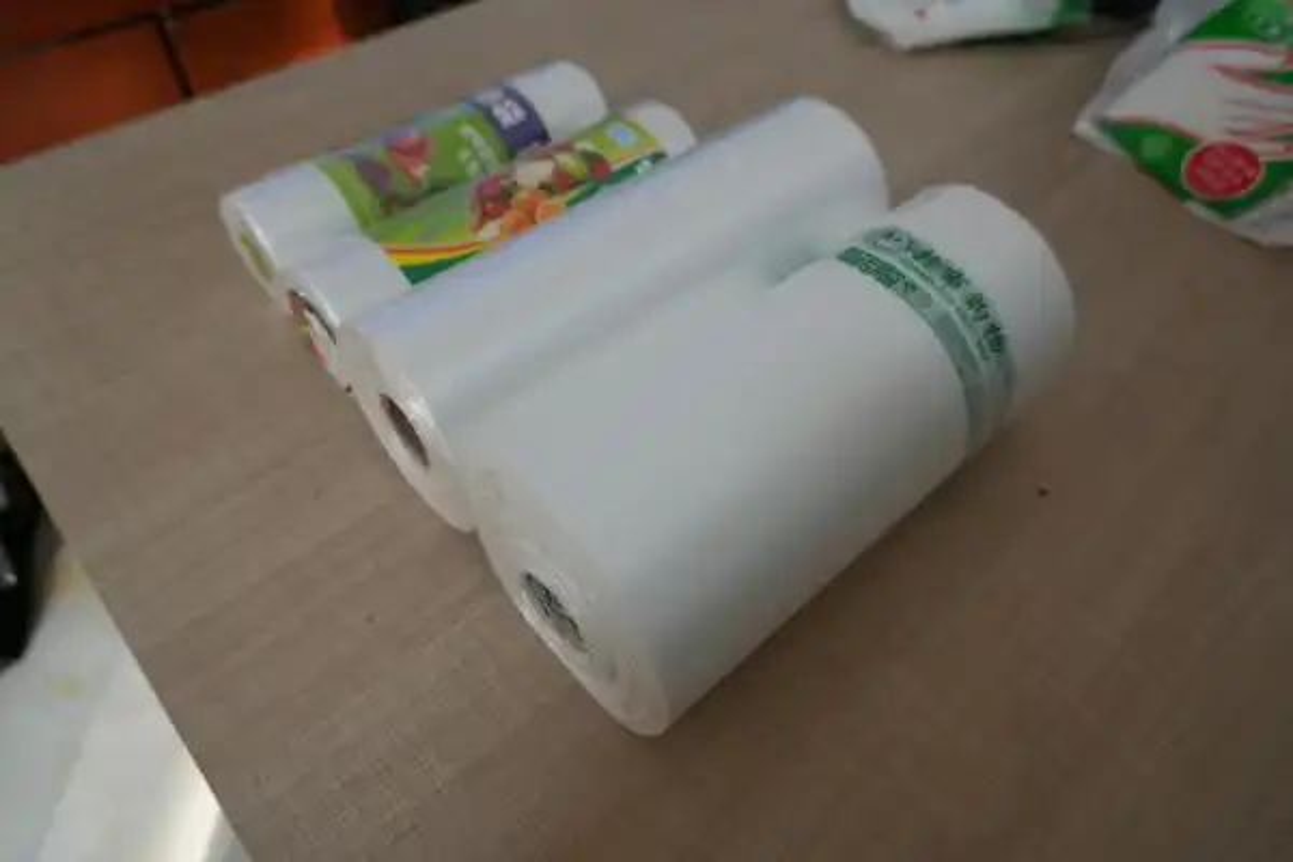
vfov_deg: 53.1
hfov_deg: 73.7
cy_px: 431
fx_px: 862
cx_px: 646
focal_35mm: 24
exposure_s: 1/160
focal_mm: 16
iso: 2000
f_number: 3.5
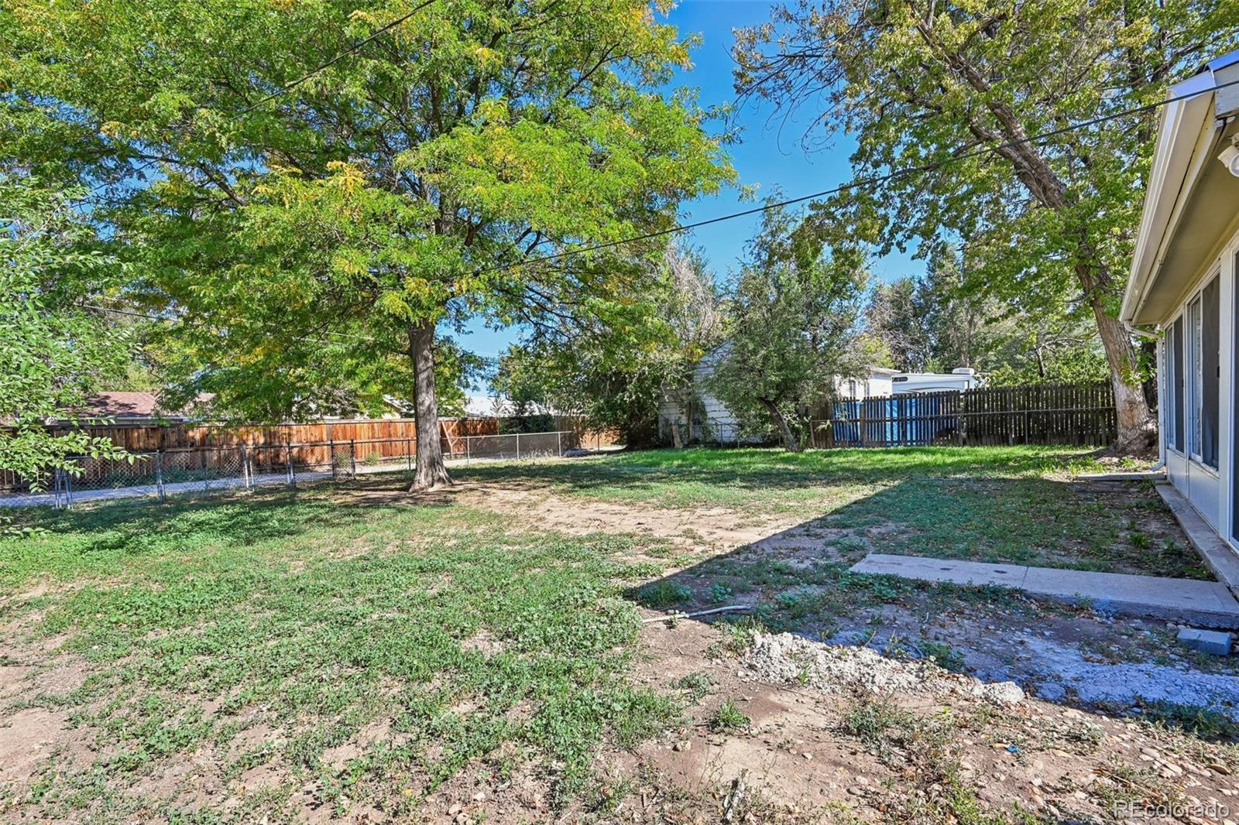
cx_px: 620
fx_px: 482
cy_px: 412
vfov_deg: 81.2
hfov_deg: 104.3
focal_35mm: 14
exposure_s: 1/50
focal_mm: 14
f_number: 8
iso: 64
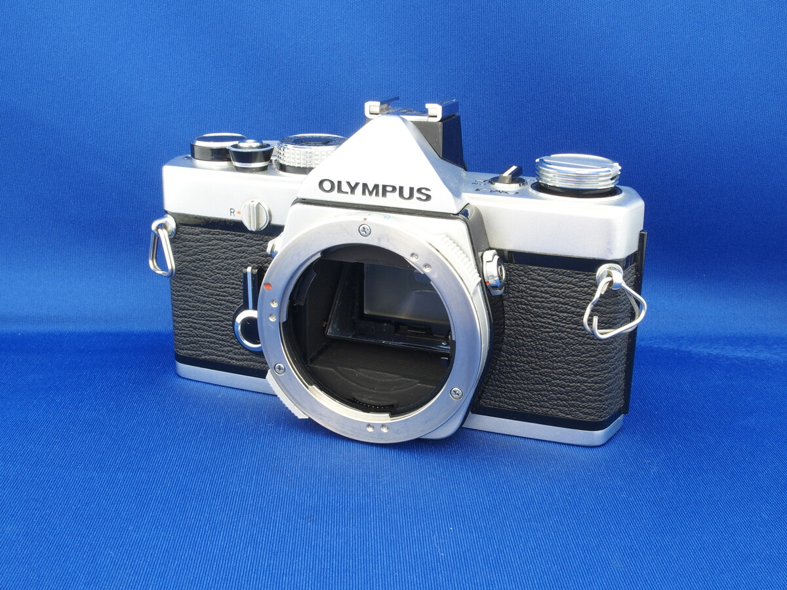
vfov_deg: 34.3
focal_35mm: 42
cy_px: 295
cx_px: 394
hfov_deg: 44.8
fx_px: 955
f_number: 8
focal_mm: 9
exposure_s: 2
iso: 100
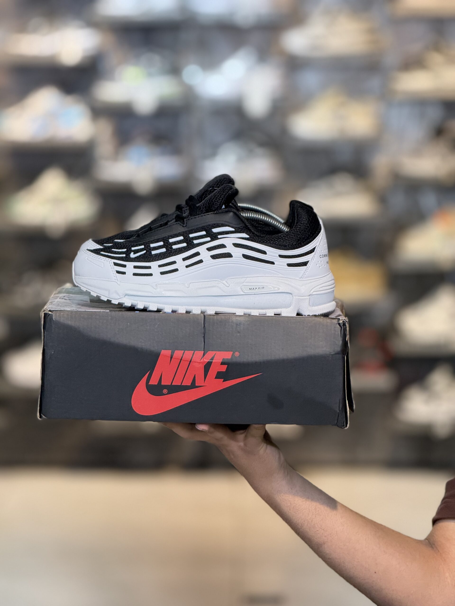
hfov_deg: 12.3
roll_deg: -0.3
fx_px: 2103
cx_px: 228
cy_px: 303
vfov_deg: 16.4
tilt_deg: -6.4
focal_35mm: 120
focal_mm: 15.66
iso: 200
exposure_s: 1/100
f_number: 2.8
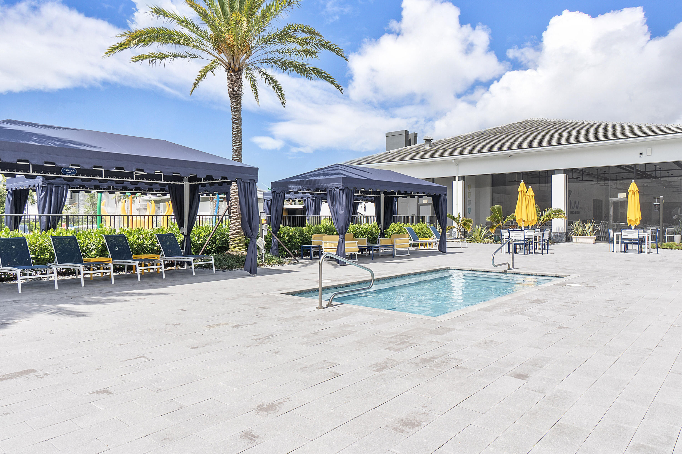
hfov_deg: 73.8
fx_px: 454
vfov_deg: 53.1
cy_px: 227
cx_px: 341
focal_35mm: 24
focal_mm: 16
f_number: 9
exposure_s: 1/400
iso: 160
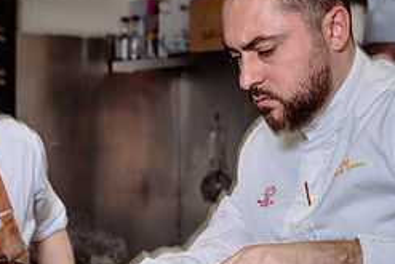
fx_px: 1186
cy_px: 222
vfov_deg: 12.6
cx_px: 158
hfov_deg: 18.9
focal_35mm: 108
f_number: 4
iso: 100
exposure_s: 1/60
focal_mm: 46
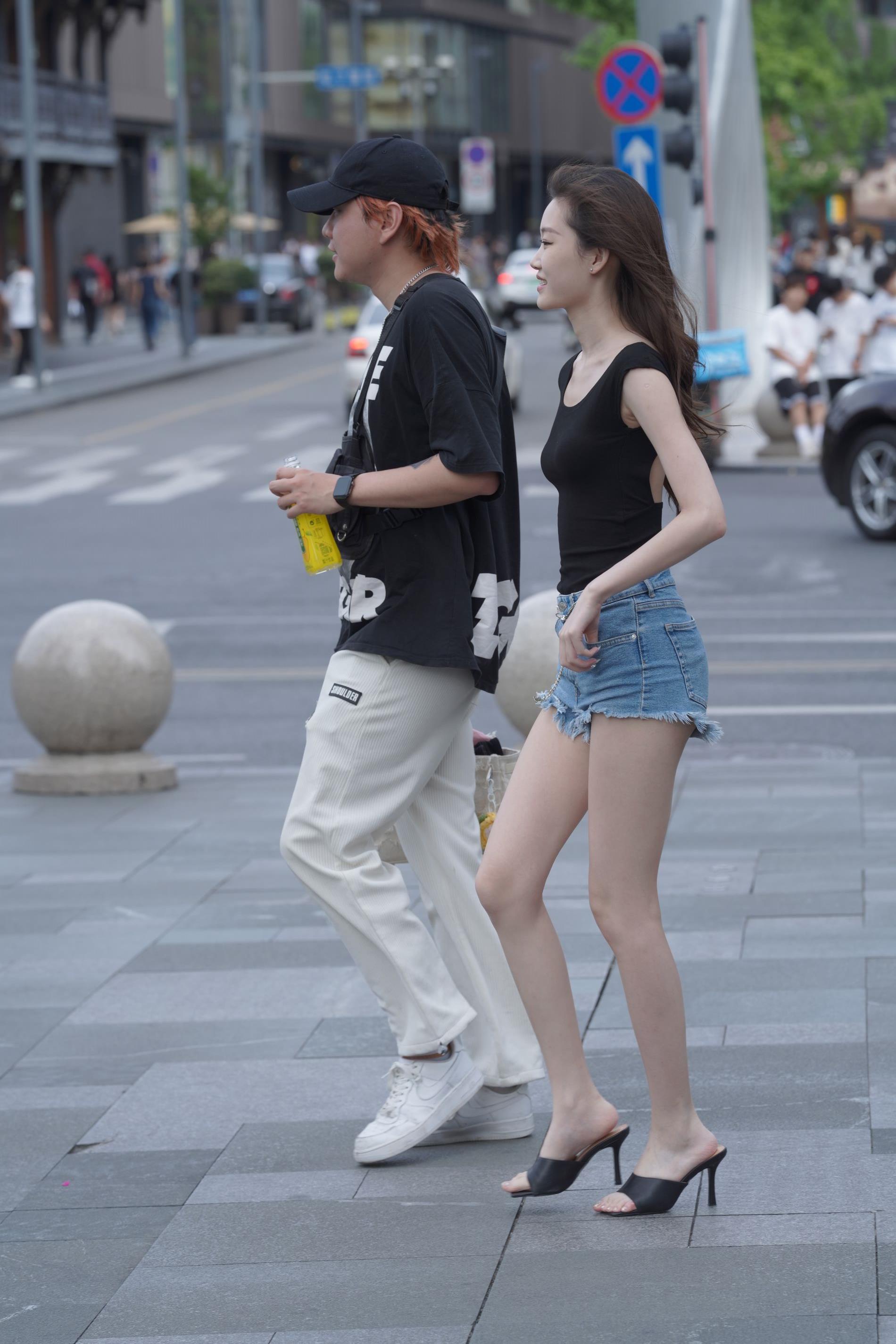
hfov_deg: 10.2
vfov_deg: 15.2
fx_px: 5041
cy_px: 672
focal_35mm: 135
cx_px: 448
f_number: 5.6
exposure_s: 1/500
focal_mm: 135
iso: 320
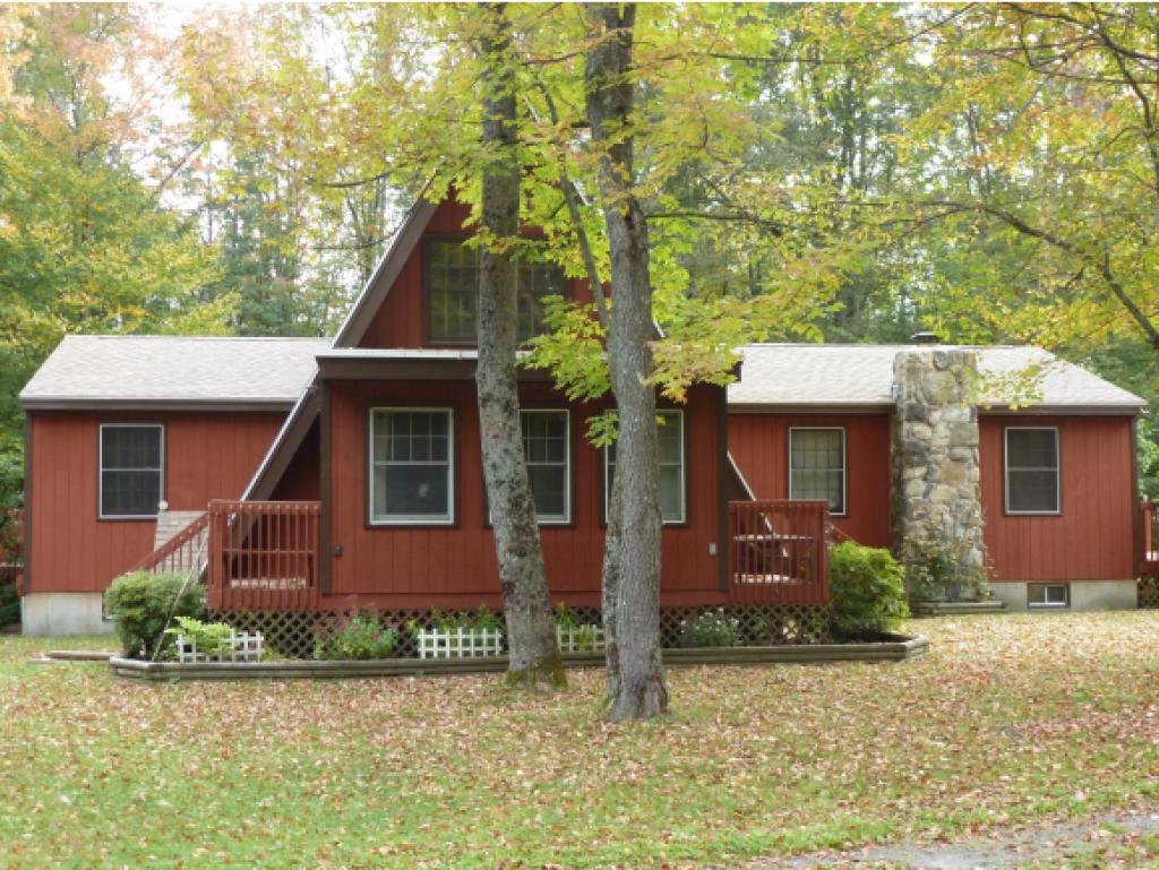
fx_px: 1507
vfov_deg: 32.2
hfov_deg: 42.1
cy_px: 435
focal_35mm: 45
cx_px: 580
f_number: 4
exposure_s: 1/60
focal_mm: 8
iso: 250
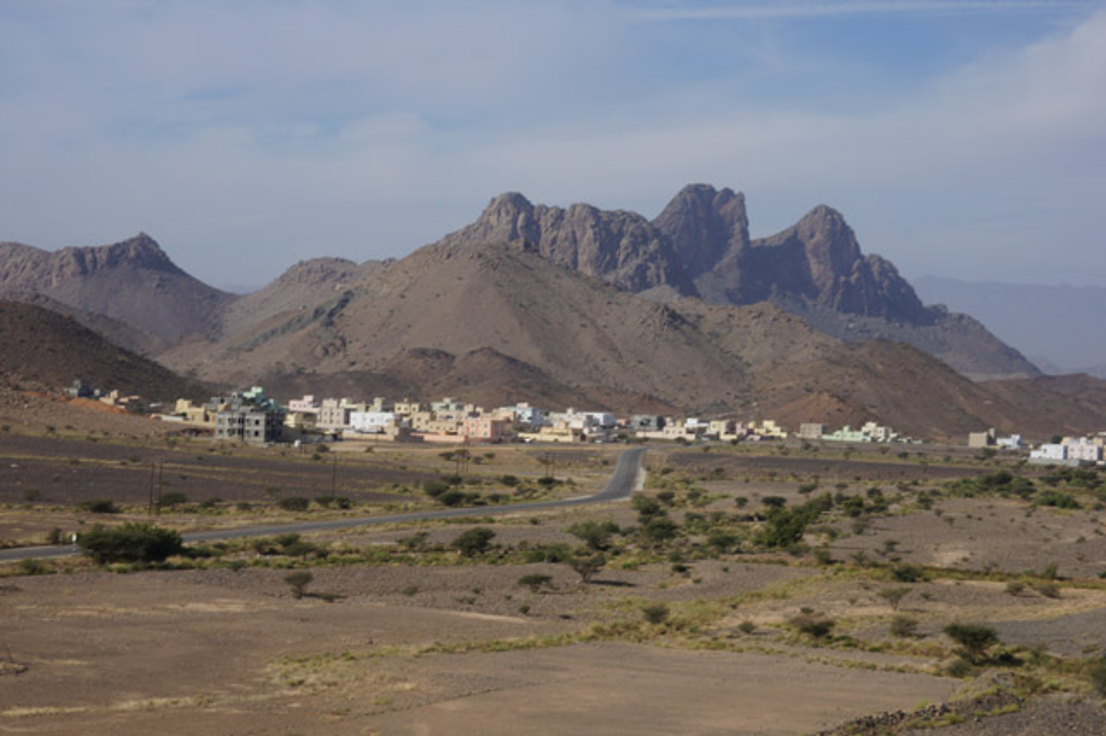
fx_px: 2303
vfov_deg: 18.2
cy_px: 368
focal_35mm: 75
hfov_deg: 27.0
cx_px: 553
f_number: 11
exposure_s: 1/250
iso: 200
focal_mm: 50
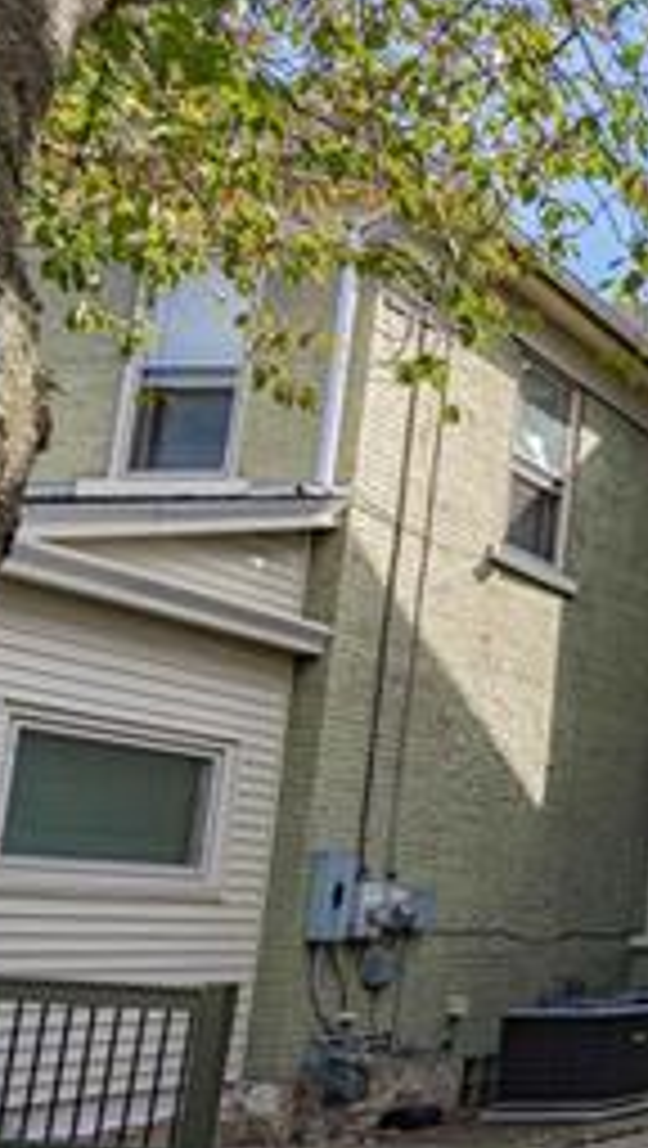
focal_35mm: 42
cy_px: 716
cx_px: 1372
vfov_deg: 47.9
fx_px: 1279
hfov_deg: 17.5
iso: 320
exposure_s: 1/1600
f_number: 9
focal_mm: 16
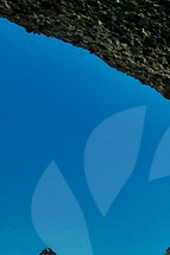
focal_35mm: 67
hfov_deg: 19.7
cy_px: 253
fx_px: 475
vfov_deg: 28.3
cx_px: 169
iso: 125
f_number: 4
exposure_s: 1/640
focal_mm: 11.7
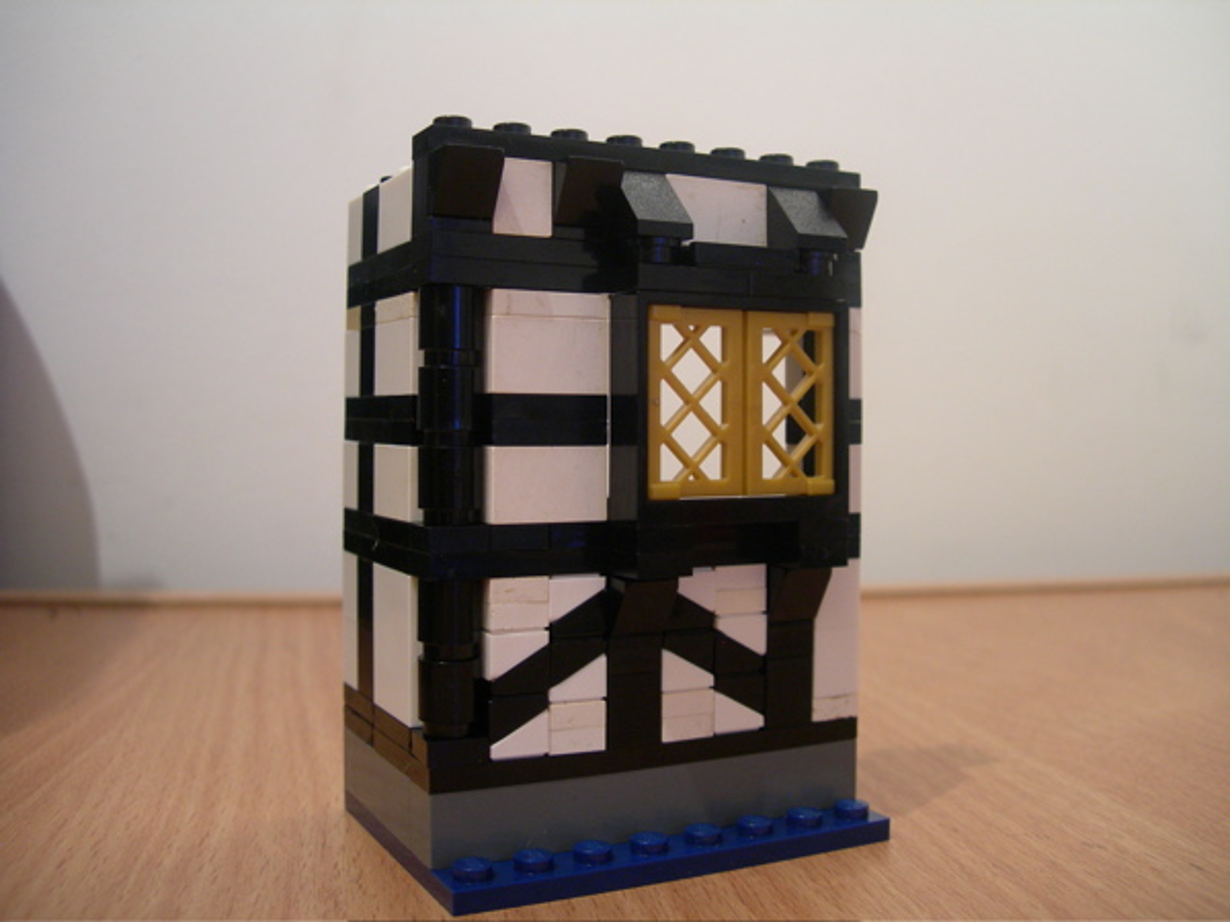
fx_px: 1350
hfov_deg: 49.0
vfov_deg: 37.7
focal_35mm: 38
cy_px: 461
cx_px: 615
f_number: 2.8
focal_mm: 7.8
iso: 180
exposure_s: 1/3.9
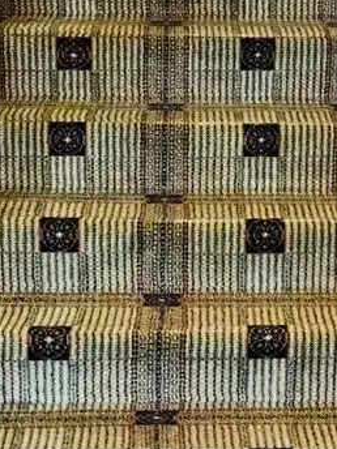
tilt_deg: -7.2
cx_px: 297
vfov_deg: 13.5
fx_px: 1882
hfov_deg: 10.2
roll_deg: -0.3
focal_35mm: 145
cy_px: 57
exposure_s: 1/8
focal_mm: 6
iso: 250
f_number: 2.4
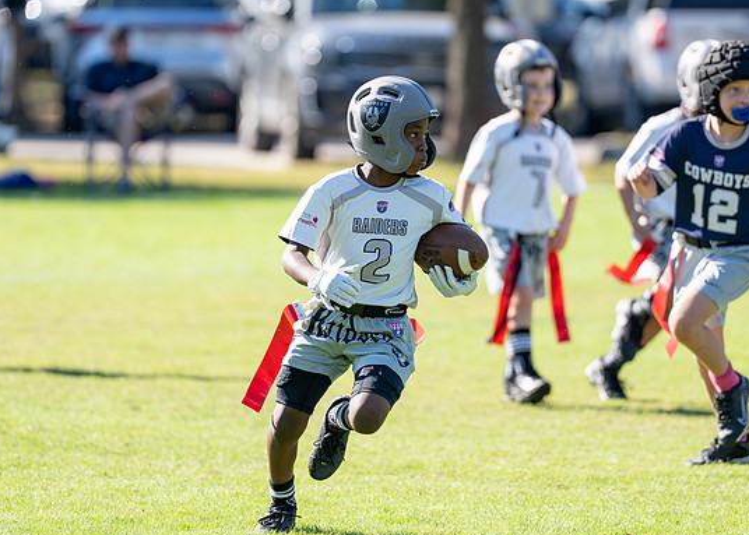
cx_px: 401
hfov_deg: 5.8
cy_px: 218
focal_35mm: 348
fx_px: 7404
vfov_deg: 4.1
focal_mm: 200
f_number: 2.8
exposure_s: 1/2500
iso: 250
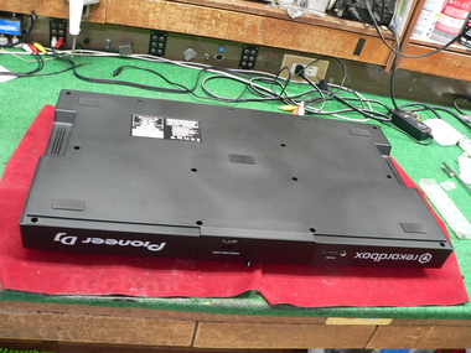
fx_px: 490
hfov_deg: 51.4
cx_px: 236
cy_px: 176
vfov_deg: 39.7
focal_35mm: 36
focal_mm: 6
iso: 200
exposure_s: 1/6
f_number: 2.8
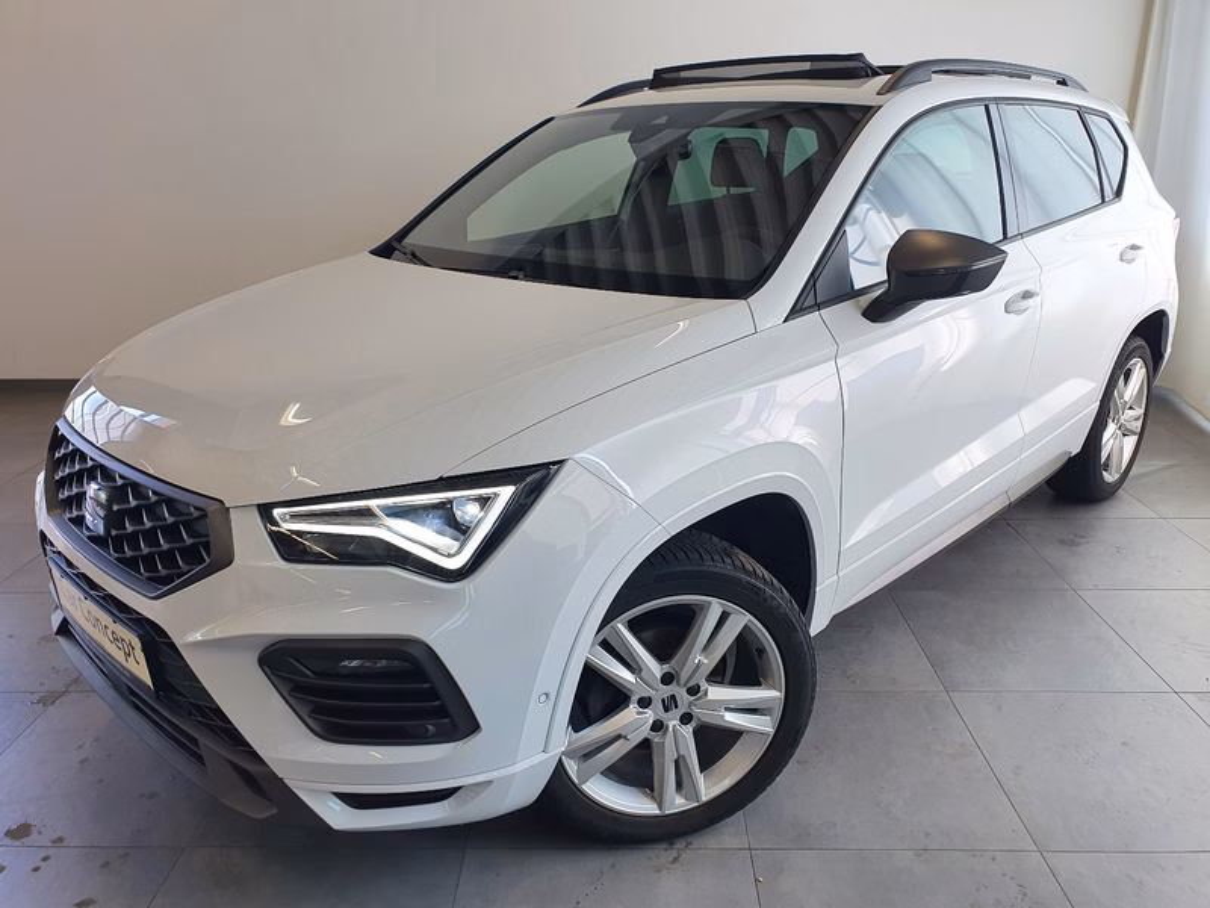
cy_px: 454
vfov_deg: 53.1
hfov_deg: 67.3
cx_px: 605
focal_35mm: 26
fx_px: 909
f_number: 2.4
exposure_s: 1/100
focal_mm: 4.32
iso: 64
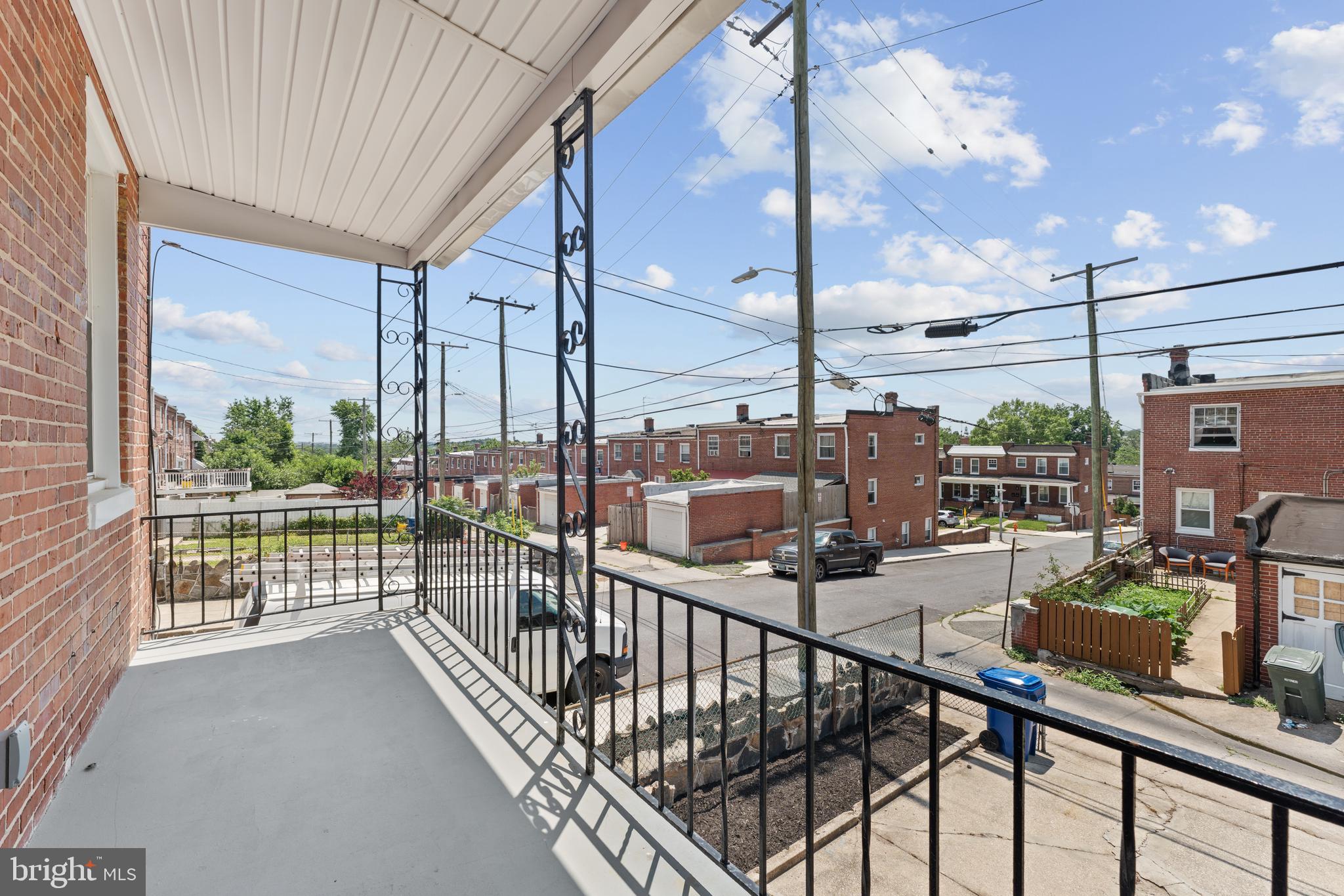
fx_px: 523
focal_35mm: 14
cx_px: 672
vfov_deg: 81.2
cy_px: 448
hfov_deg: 104.3
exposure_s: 1/1250
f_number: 8
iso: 100
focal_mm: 14
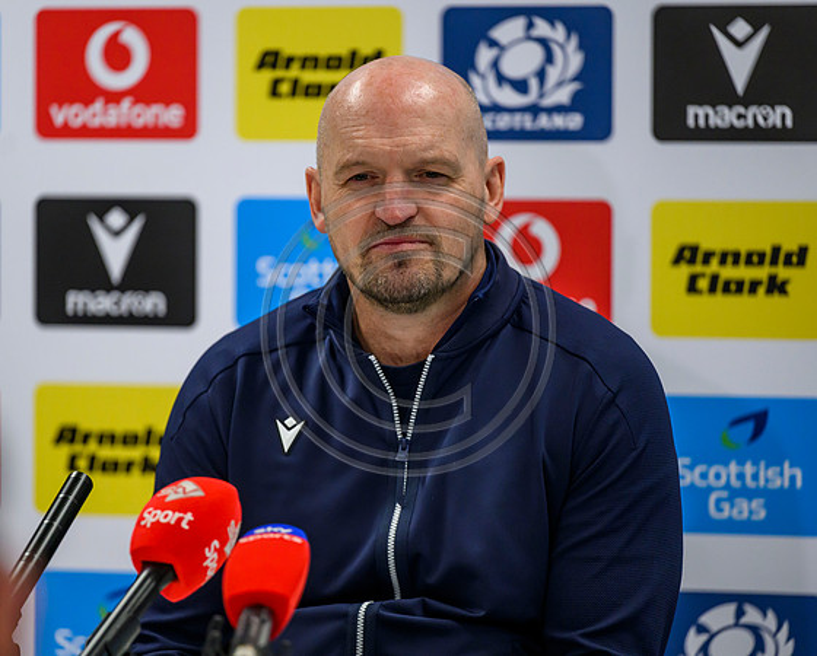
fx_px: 5653
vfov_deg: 6.6
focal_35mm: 233
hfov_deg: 8.3
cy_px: 329
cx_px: 392
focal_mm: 200
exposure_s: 1/400
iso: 2500
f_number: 2.8
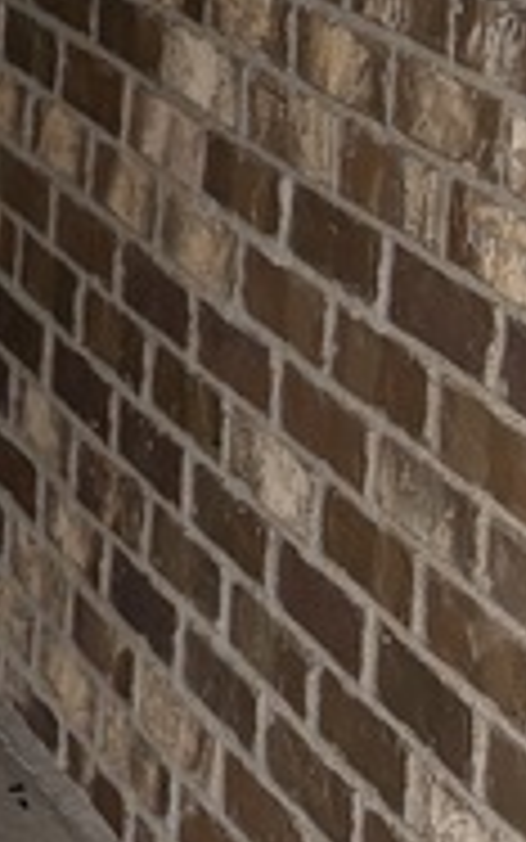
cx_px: -1187
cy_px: -122
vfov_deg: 13.5
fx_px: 3461
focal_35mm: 151
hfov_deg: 7.4
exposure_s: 1/586
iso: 50
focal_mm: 5.96
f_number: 1.6
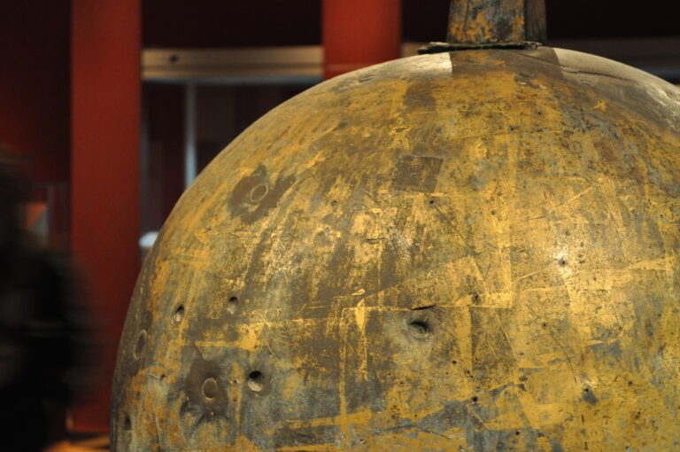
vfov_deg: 16.5
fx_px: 1556
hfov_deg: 24.6
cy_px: 226
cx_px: 340
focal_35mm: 82
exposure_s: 1/5
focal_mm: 55
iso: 1600
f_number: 5.6
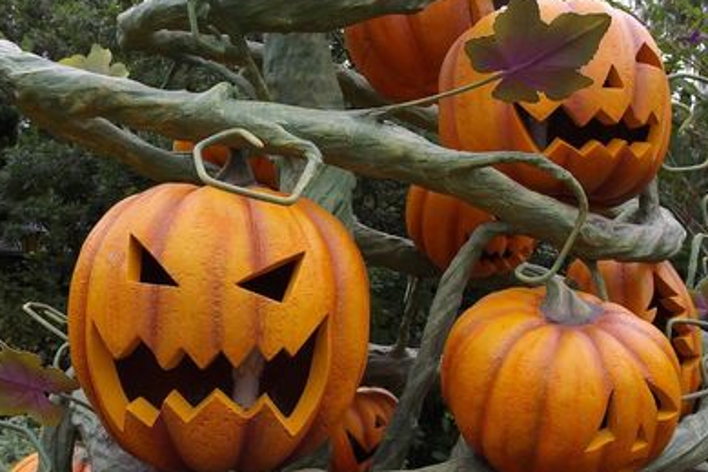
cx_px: 342
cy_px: 251
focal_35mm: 37
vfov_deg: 35.9
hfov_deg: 51.9
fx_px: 727
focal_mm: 20
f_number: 6.7
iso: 200
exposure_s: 1/180
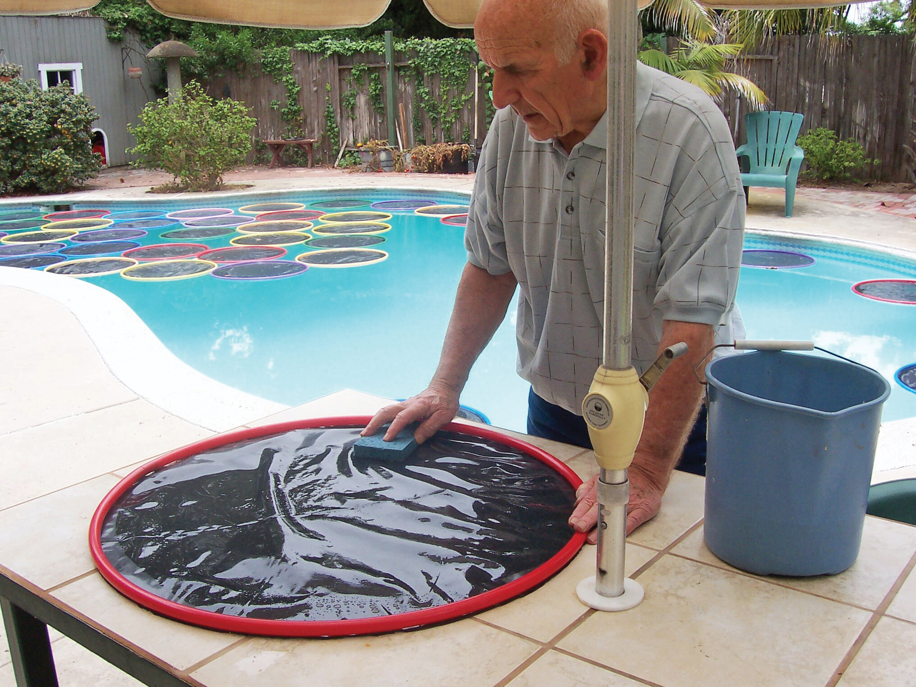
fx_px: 979
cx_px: 458
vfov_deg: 38.7
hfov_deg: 50.1
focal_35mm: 37
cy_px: 344
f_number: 5.6
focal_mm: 5.6
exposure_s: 1/250
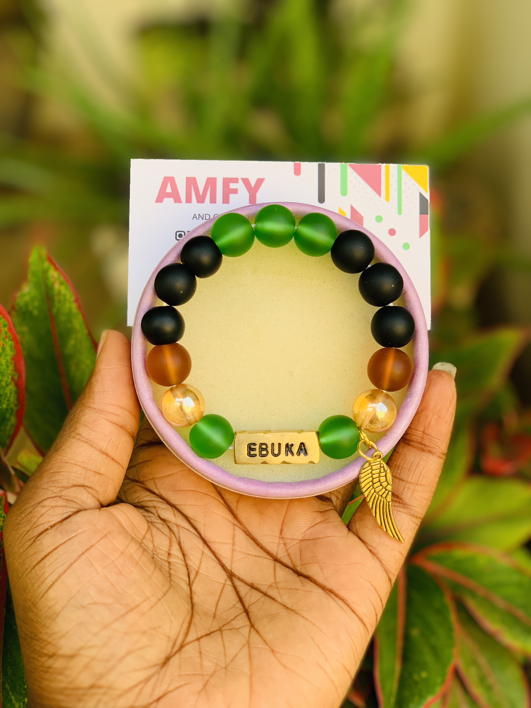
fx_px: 1064
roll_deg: -2.4
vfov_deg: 36.8
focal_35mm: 52
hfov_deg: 28.0
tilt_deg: -22.9
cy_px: 354
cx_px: 266
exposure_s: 1/122
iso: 20
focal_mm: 6
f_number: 2.4
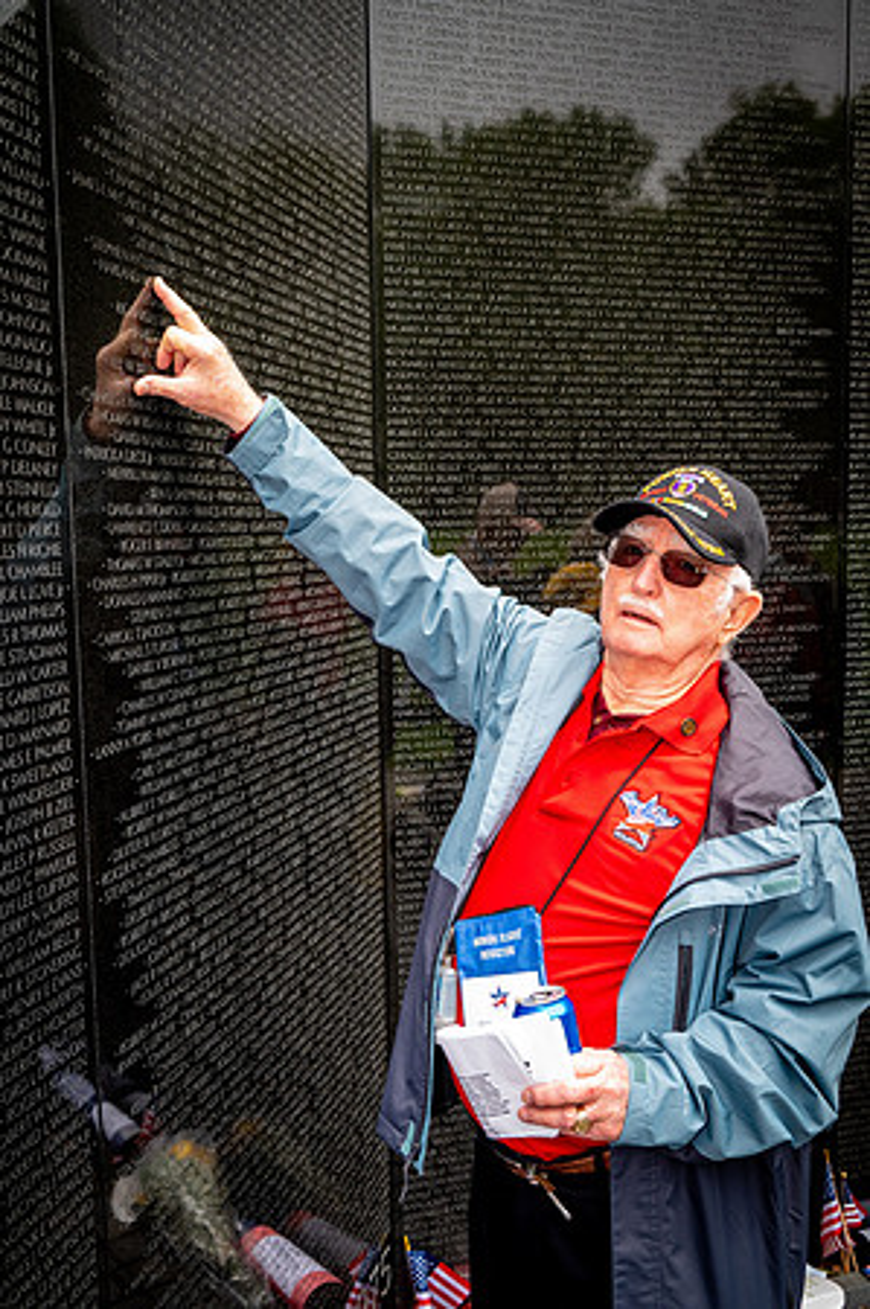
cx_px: 435
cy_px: 654
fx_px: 1235
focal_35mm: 34
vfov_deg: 55.8
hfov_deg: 38.8
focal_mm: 34
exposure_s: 1/640
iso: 1600
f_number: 8
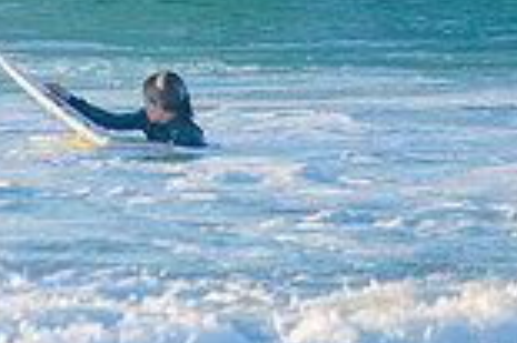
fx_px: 26884
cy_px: -142
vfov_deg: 0.7
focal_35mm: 1874
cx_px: -60
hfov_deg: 1.1
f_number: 5.6
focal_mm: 500
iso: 400
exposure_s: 1/1250
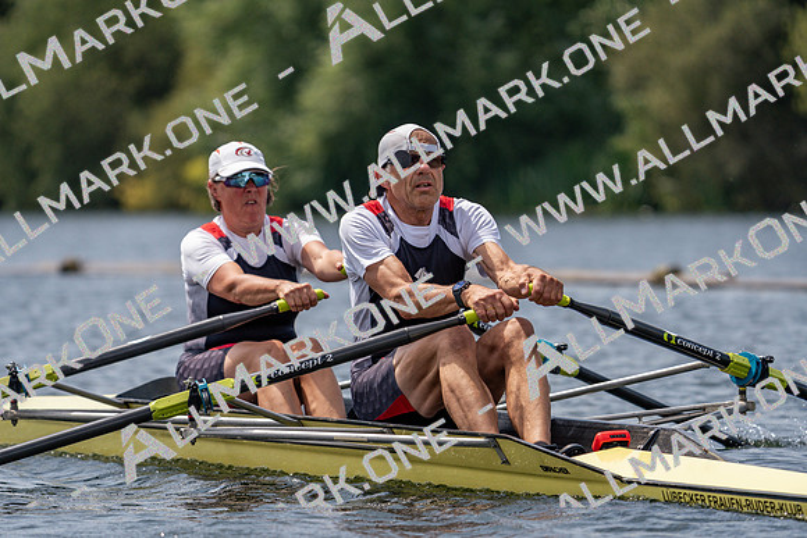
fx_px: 7444
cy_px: 269
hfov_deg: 6.2
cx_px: 404
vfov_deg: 4.1
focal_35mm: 332
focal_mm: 332
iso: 250
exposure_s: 1/1600
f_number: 6.3
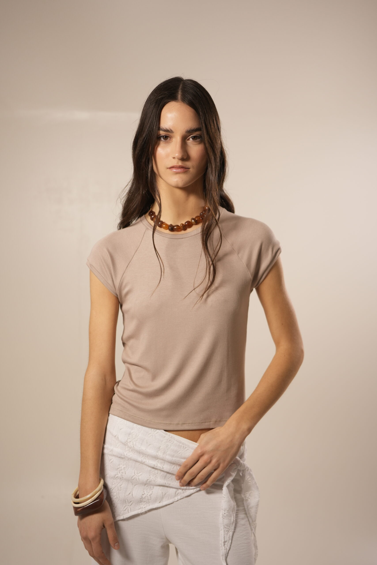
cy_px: 282
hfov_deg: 27.0
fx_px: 785
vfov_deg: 39.6
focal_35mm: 50
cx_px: 188
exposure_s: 1/100
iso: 400
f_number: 2.8
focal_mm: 50
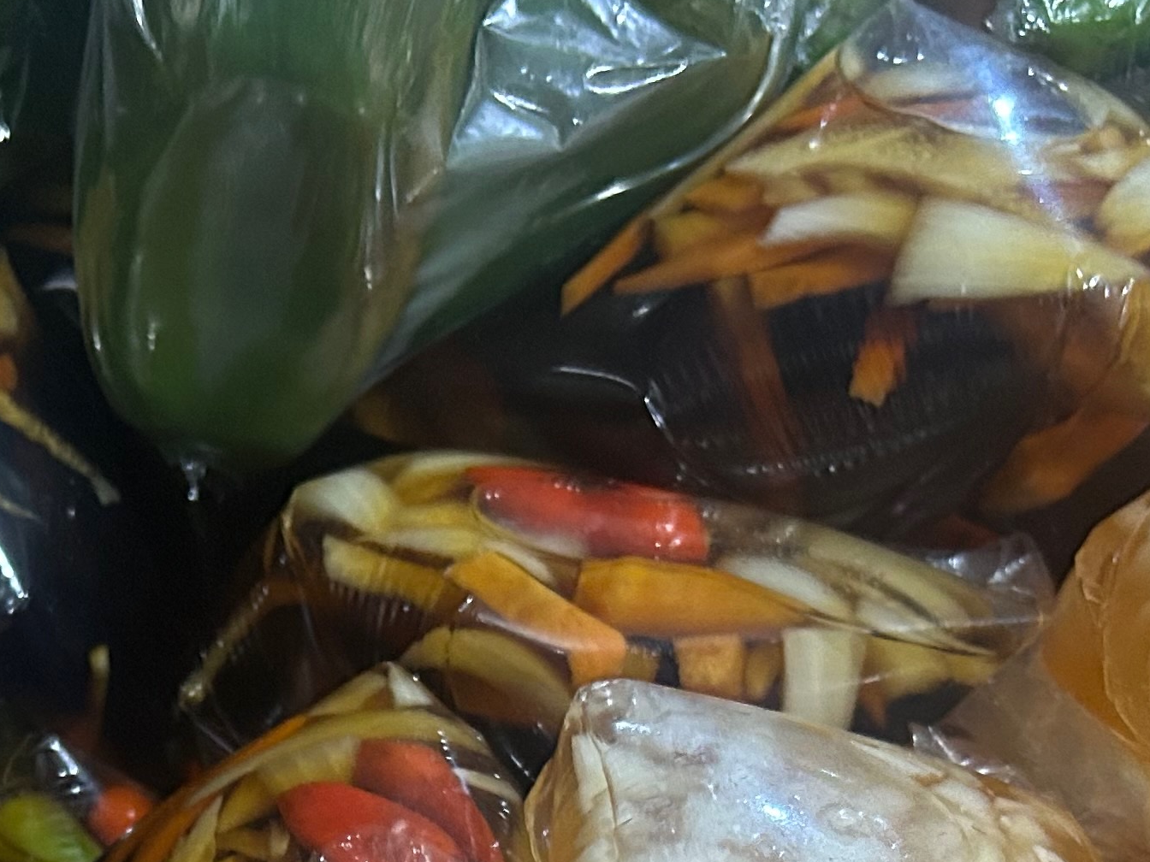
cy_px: 1181
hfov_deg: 24.7
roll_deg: -3.6
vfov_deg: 17.5
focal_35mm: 78
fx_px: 2591
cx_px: 290
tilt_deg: -44.0
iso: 500
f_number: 1.5
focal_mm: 5.7
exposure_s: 1/30
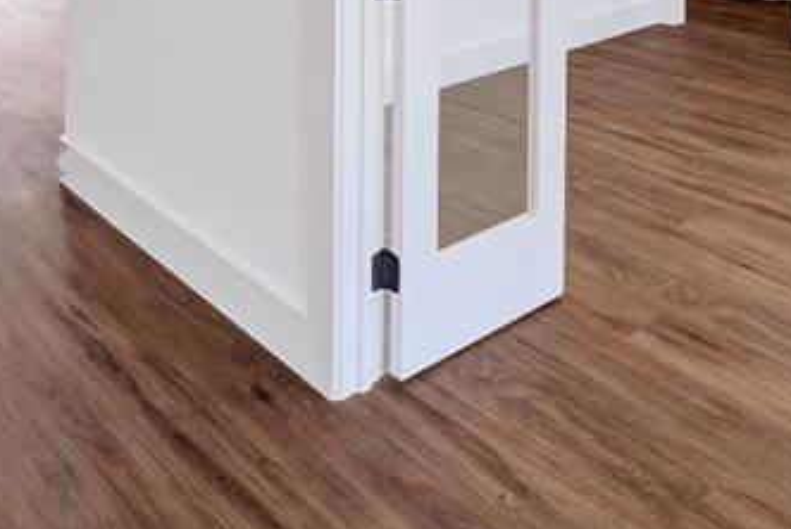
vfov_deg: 28.2
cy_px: -195
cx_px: 212
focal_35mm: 37
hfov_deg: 50.0
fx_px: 814
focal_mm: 12
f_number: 9
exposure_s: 1/60
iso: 500
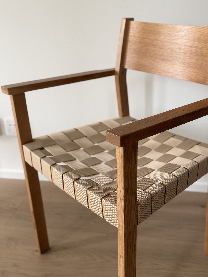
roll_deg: +0.7
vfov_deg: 50.0
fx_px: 296
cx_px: 126
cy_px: 157
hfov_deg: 38.5
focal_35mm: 37
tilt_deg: -26.8
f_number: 1.78
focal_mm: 6.76
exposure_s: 1/100
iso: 200
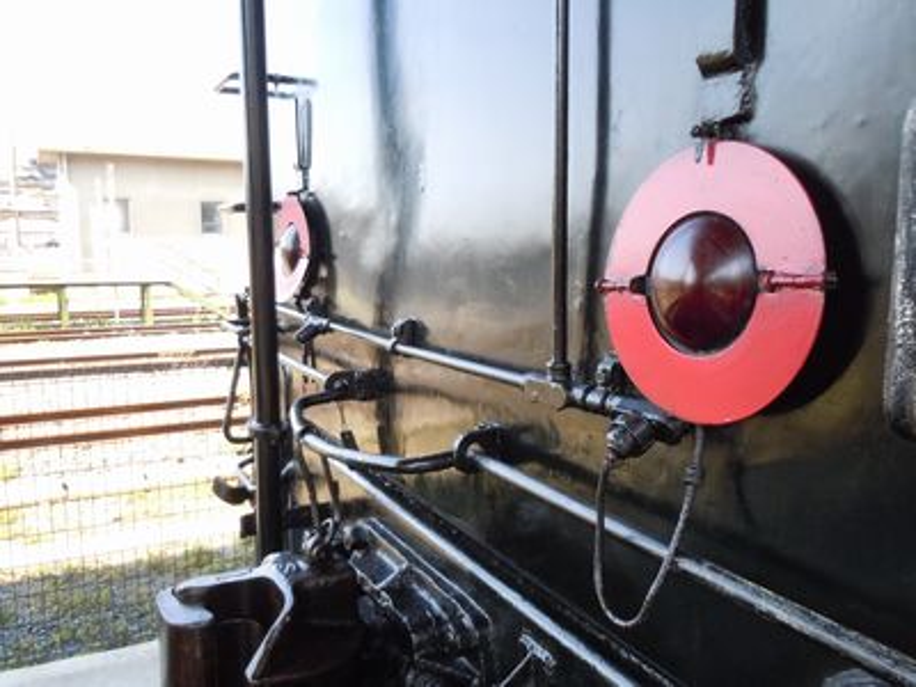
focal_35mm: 28
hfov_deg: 63.4
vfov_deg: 49.7
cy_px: 344
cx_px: 458
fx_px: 741
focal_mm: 5
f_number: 3.7
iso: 400
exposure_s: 1/200
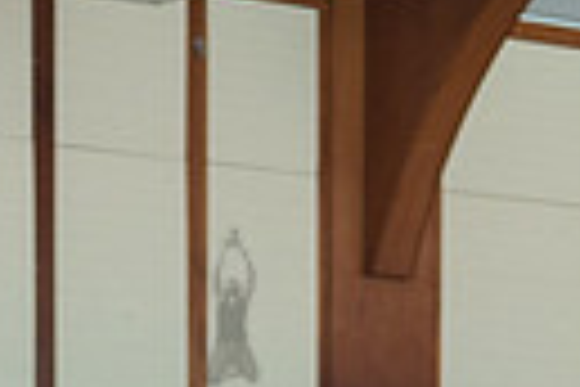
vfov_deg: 5.4
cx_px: 122
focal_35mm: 239
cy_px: 1110
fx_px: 3850
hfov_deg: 8.6
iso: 400
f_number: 2.8
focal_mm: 35
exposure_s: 1/400
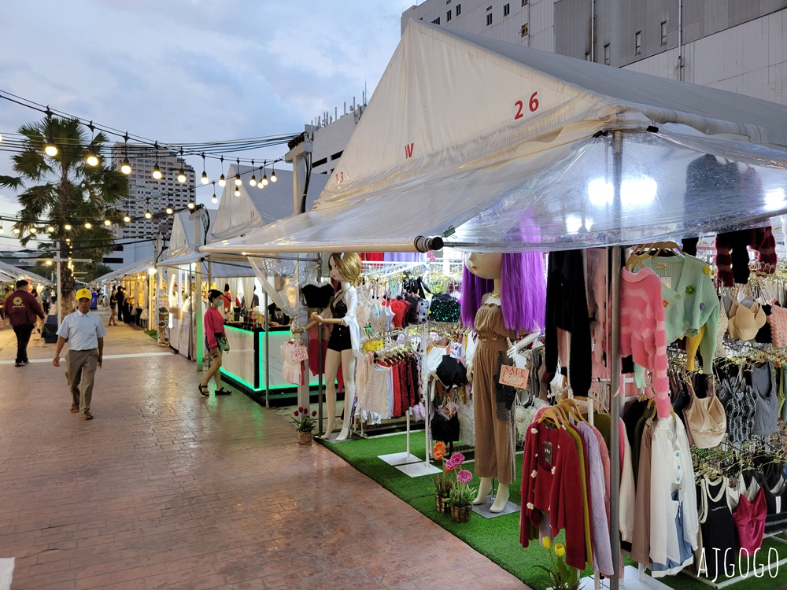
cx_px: 394
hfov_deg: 67.3
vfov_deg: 53.1
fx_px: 591
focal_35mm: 26
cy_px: 295
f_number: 1.8
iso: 200
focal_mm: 5.4
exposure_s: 1/100
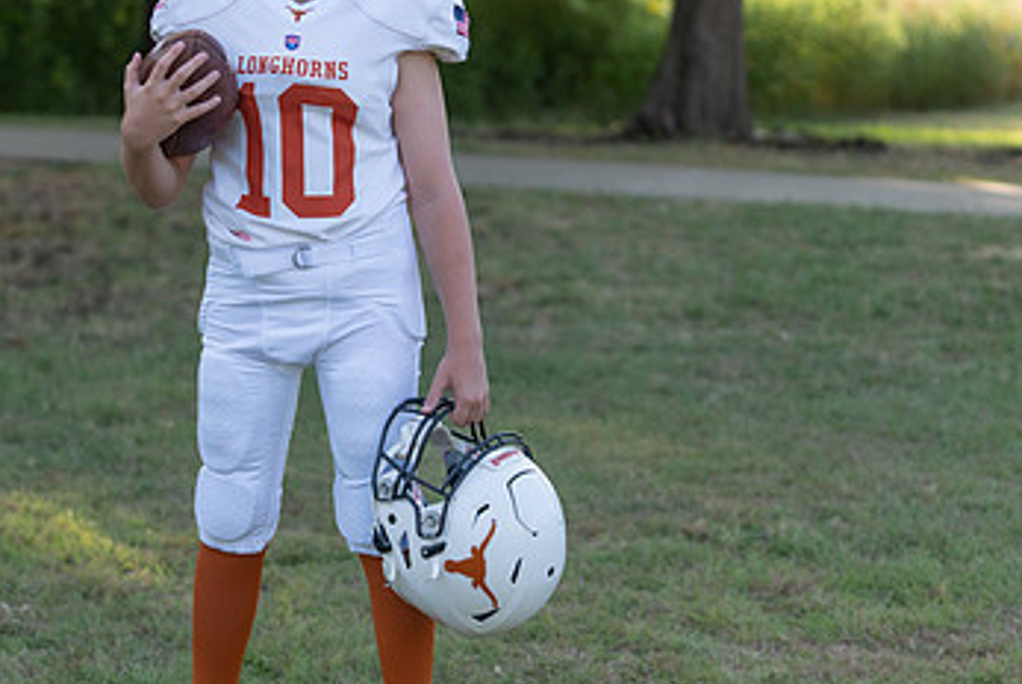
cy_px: 282
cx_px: 309
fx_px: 3324
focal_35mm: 117
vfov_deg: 11.7
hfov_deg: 17.4
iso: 160
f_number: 2.8
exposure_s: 1/400
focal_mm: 70
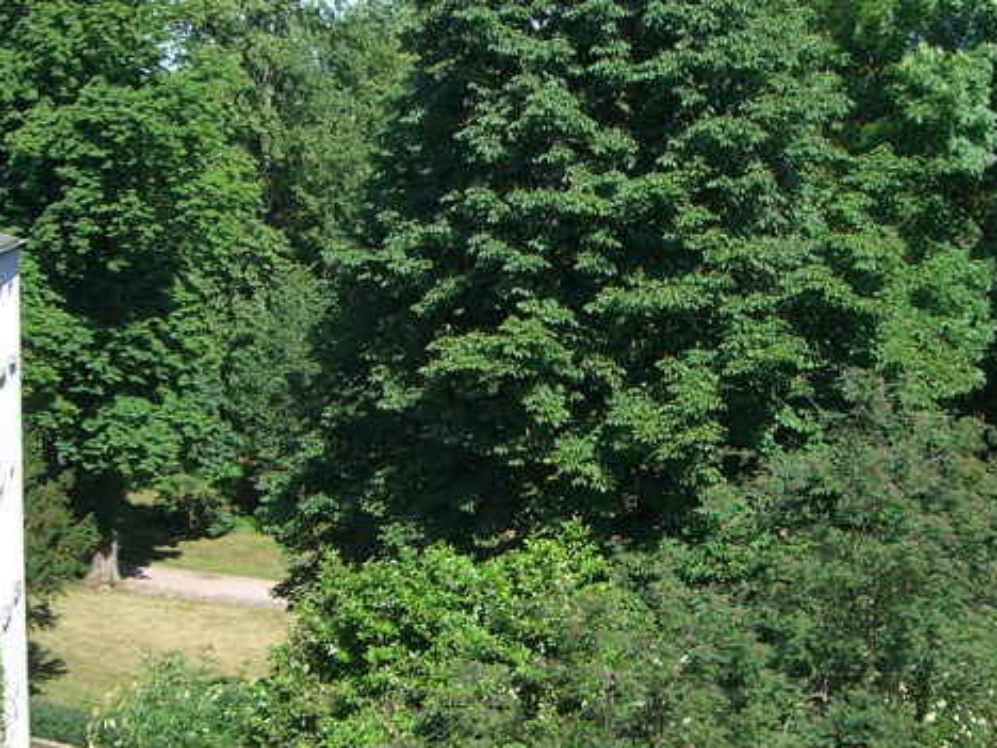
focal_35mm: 65
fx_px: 1872
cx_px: 594
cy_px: 401
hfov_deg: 29.8
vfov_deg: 22.6
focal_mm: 6.2
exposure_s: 1/320
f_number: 4.3
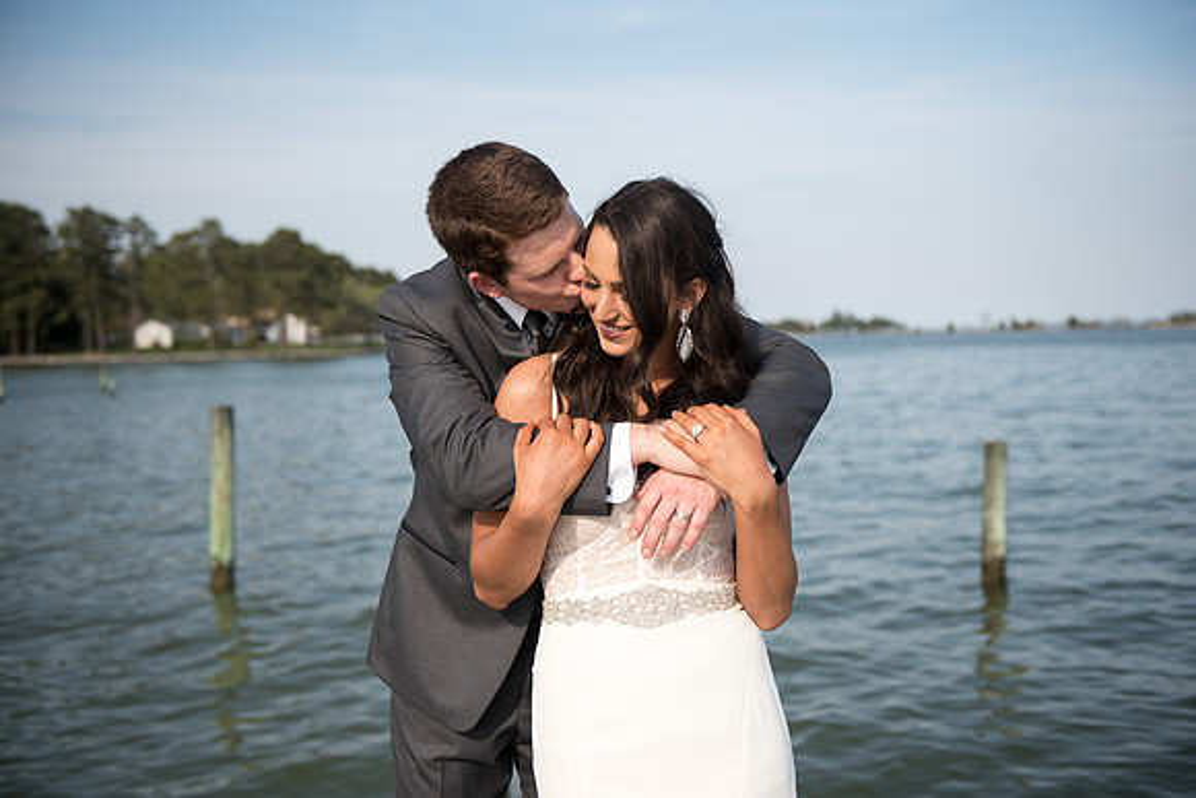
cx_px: 598
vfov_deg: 30.5
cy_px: 399
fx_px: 1462
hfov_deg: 44.5
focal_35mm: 44
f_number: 2.8
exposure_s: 1/4000
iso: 180
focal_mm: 44
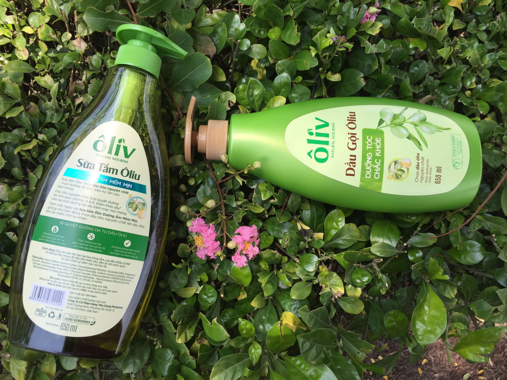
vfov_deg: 48.2
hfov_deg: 61.7
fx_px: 425
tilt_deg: -73.1
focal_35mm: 29
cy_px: 190
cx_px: 254
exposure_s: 1/879
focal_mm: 4.15
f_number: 2.2
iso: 32
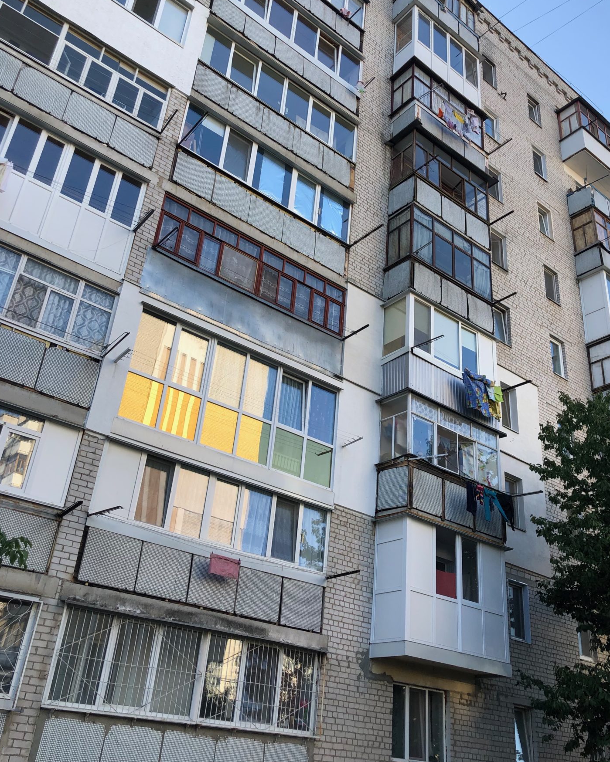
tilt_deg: +29.5
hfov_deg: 45.8
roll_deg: -5.5
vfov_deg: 55.6
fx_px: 722
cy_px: 357
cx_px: 325
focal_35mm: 32
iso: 20
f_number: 1.8
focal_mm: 3.99
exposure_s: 1/436
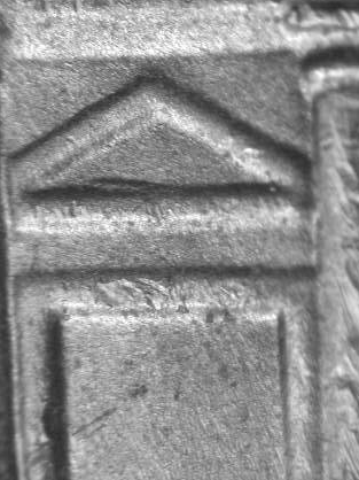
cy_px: 212
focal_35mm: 210
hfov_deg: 7.1
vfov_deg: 9.4
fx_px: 2907
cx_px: 136
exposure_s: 1/15.9
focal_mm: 28.4
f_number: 4.7
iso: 100
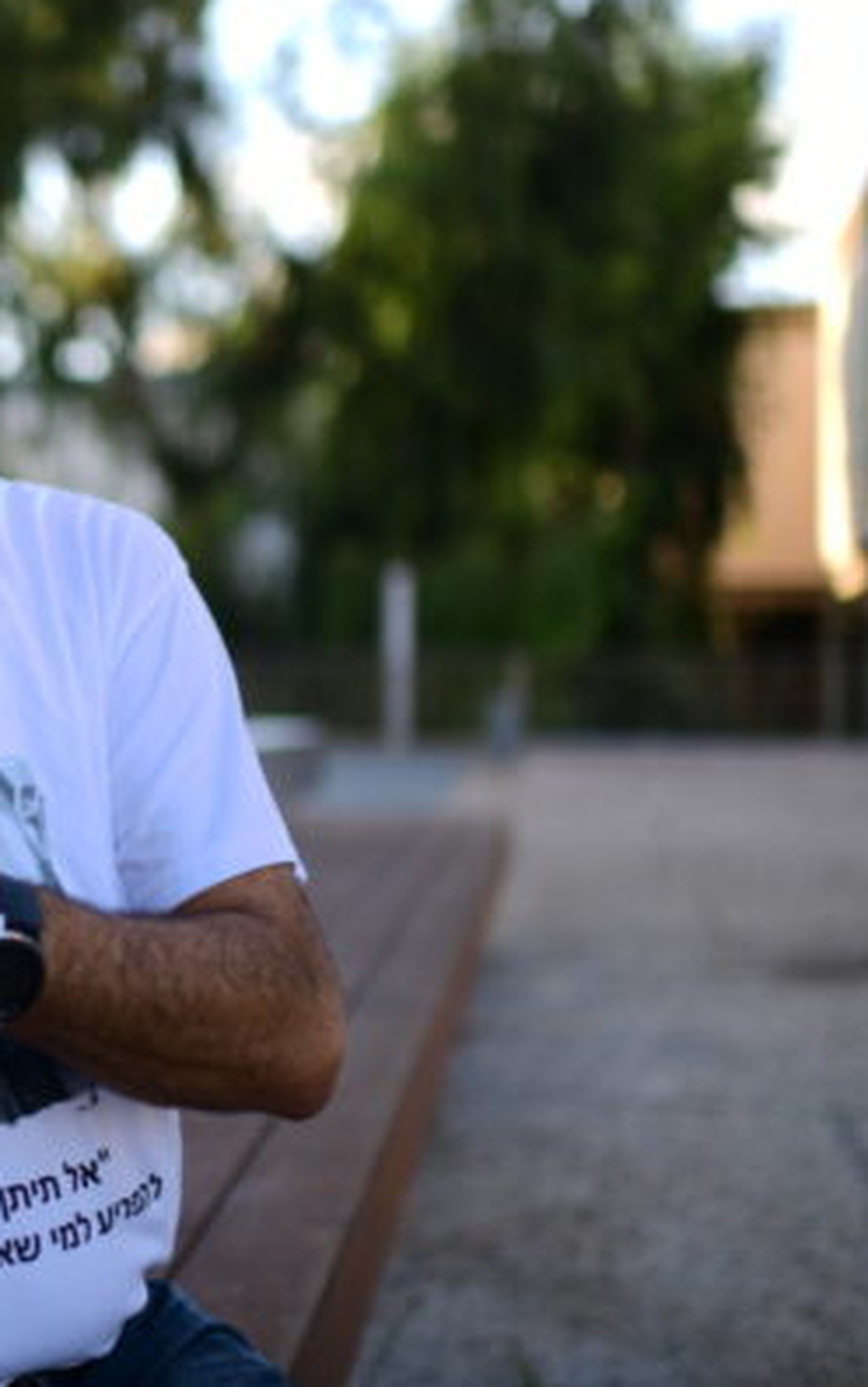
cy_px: 690
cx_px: -140
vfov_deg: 37.5
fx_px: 2041
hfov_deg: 22.4
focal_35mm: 54
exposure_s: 1/320
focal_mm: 35
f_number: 1.4
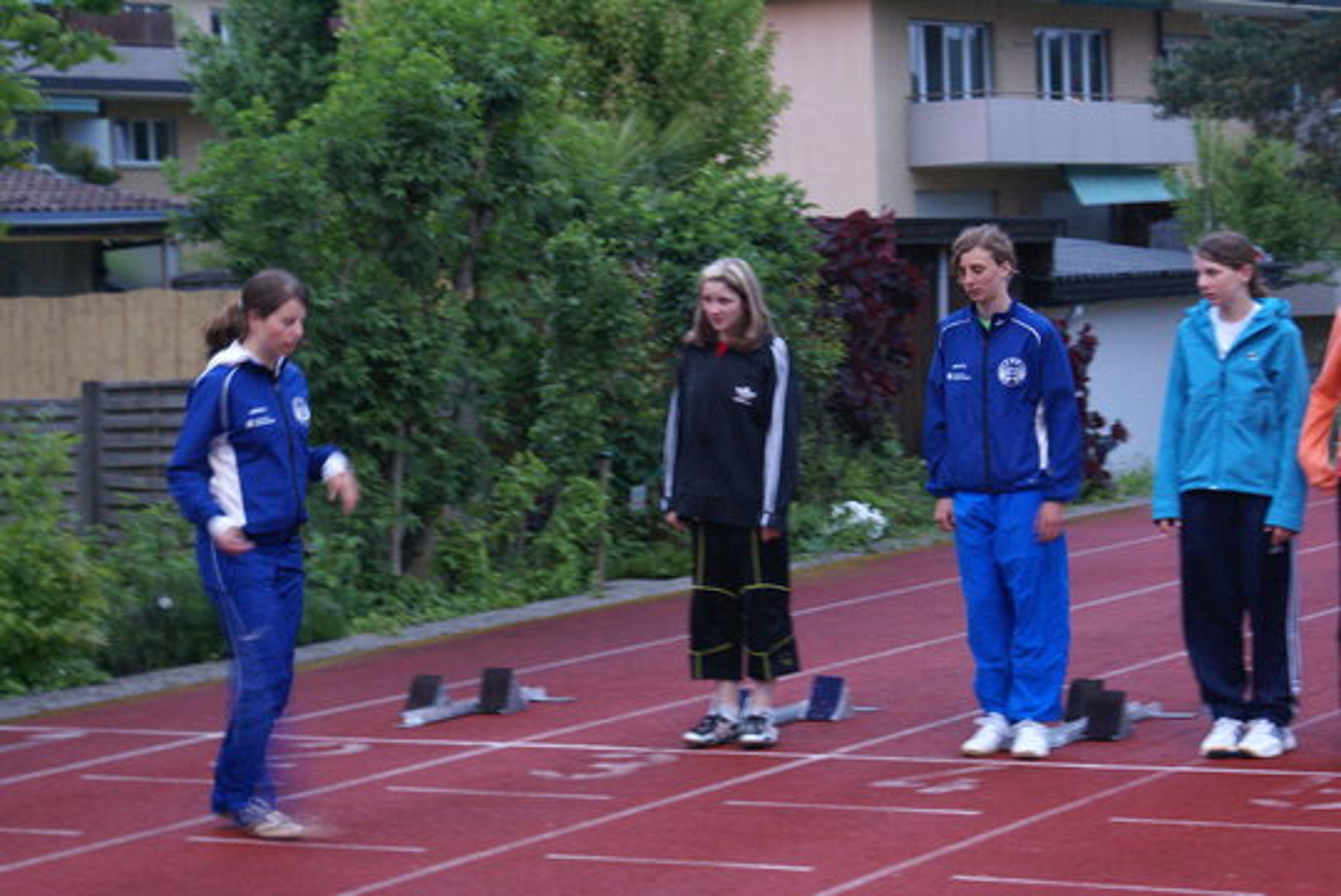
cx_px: 670
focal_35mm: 90
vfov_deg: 15.2
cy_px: 448
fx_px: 3355
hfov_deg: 22.6
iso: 800
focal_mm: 60
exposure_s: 1/8
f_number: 5.6
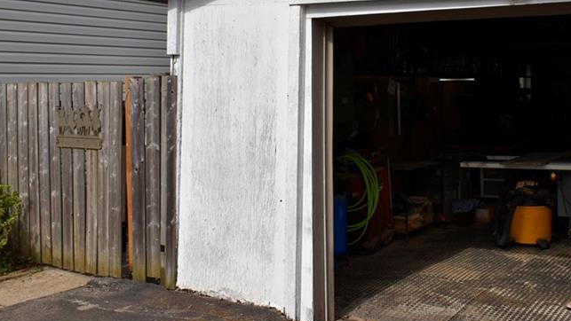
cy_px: 82
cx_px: 353
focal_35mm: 45
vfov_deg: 26.2
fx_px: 681
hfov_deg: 45.1
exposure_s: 1/200
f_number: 11
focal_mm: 18
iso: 100
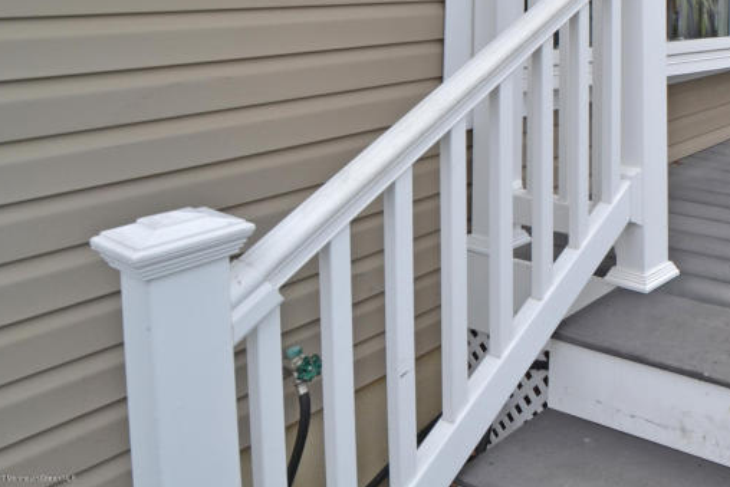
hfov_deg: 43.0
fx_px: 690
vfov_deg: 34.1
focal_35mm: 34
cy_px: -39
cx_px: 809
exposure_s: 1/125
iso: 100
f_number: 7.1
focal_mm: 10
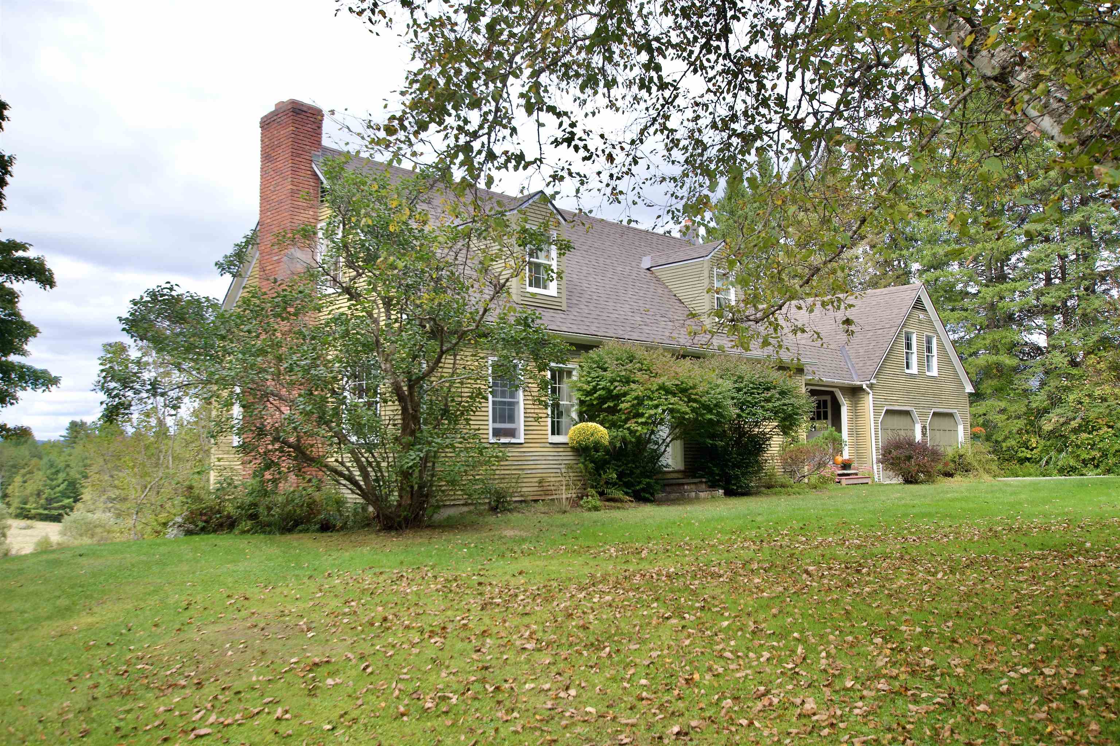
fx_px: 933
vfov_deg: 43.6
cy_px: 373
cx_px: 560
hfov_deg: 61.9
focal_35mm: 30
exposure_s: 1/160
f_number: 6.3
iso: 100
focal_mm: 20
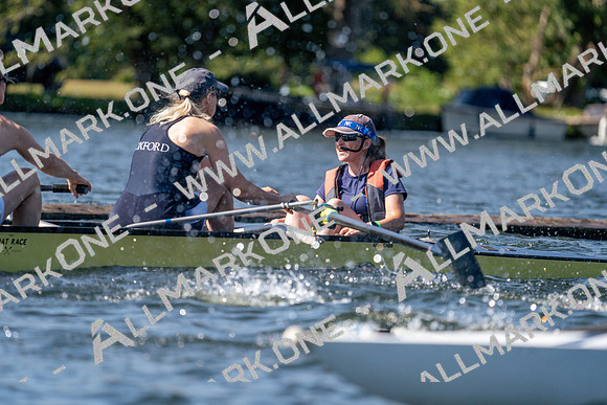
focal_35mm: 382
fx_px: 6442
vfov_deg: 3.6
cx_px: 304
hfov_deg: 5.4
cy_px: 202
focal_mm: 382
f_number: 6.3
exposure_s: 1/1600
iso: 320
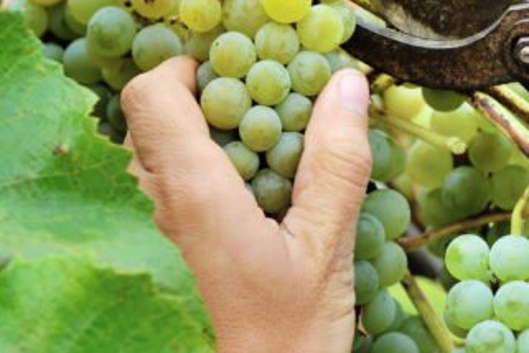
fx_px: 3688
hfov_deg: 8.2
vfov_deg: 5.5
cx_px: 344
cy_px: 116
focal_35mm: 251
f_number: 7.1
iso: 400
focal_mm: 105
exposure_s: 1/320
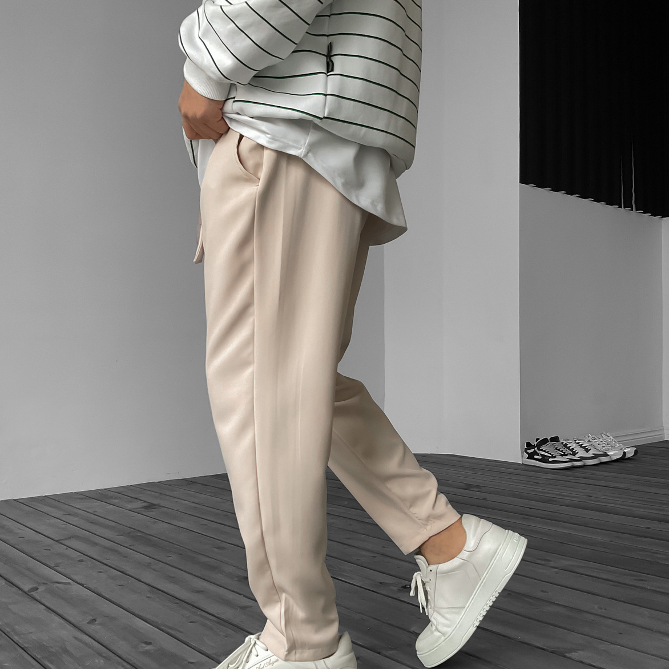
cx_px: 330
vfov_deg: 47.2
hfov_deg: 47.2
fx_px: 765
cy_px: 358
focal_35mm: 35
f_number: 1.8
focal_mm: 3
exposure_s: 1/120
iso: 64
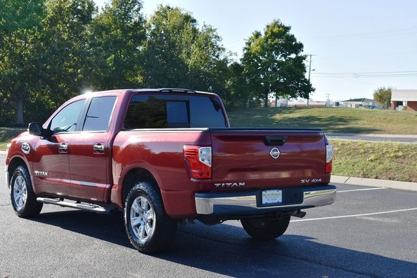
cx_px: 208
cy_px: 139
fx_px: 695
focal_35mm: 60
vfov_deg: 22.6
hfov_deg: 33.4
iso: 140
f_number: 8
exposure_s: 1/250
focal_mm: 40
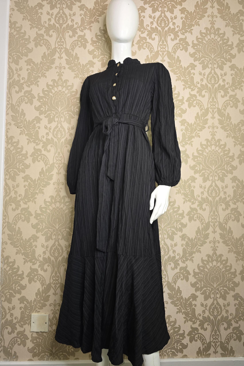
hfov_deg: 53.1
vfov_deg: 73.7
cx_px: 133
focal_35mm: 24
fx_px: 244
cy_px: 183
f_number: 1.7
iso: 50
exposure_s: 1/50
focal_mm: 6.3
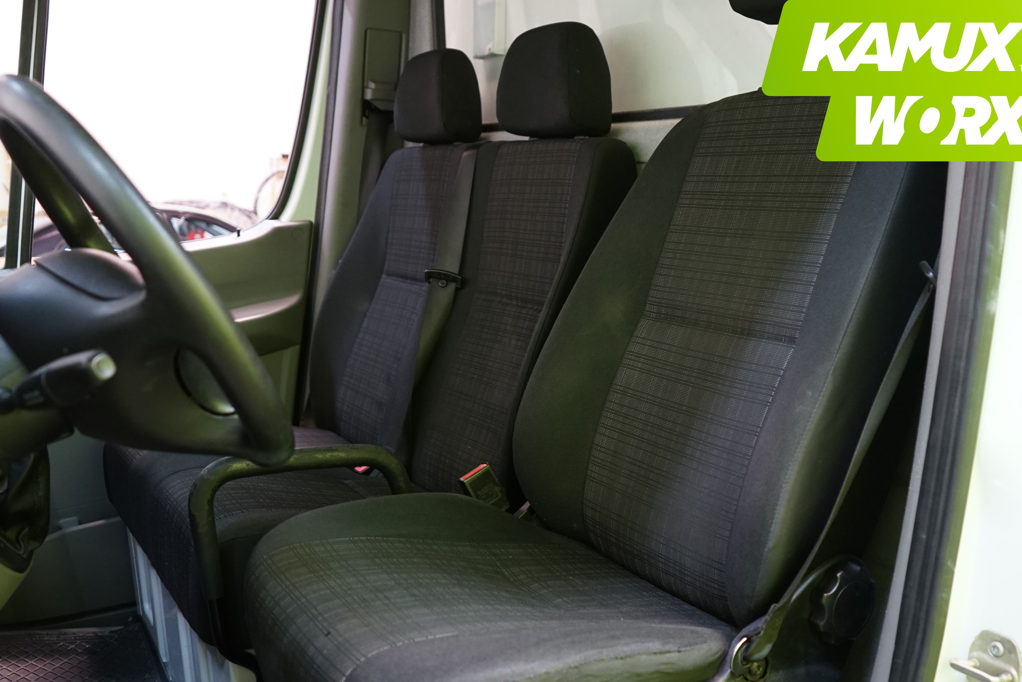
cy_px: 378
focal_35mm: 35
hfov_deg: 54.3
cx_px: 577
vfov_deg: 37.8
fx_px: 994
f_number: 3.5
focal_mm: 28
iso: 1250
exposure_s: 1/30
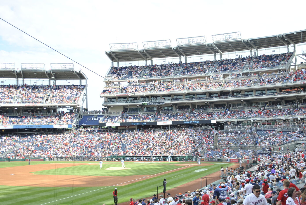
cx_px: 172
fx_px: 408
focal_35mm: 48
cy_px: 110
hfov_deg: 41.0
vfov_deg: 28.1
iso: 100
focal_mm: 28
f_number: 4.5
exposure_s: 1/250
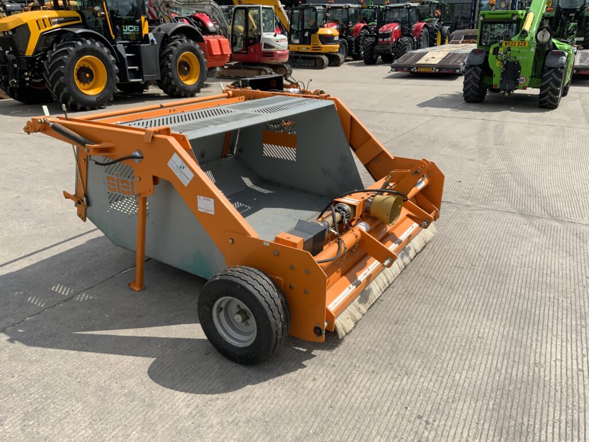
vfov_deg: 48.2
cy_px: 221
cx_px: 294
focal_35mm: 29
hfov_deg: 61.7
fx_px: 493
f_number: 1.8
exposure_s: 1/2141
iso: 16
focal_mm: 3
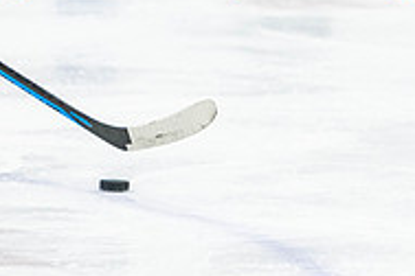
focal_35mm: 553
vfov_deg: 2.5
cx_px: -267
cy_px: -130
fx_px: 6374
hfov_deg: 3.7
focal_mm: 140
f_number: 2.8
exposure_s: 1/640
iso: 2500
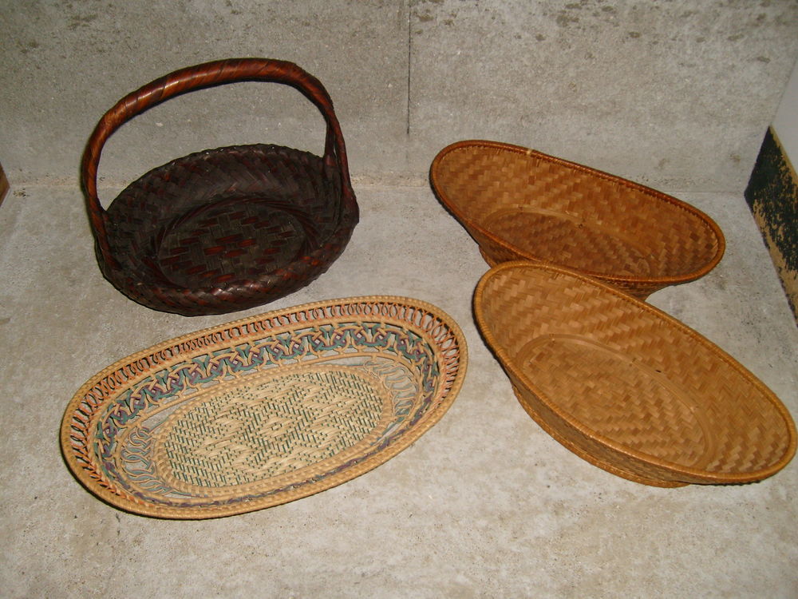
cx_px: 399
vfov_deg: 40.7
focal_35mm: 35
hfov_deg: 52.6
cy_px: 300
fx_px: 807
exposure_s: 1/45
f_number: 2.8
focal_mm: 5.8
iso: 100
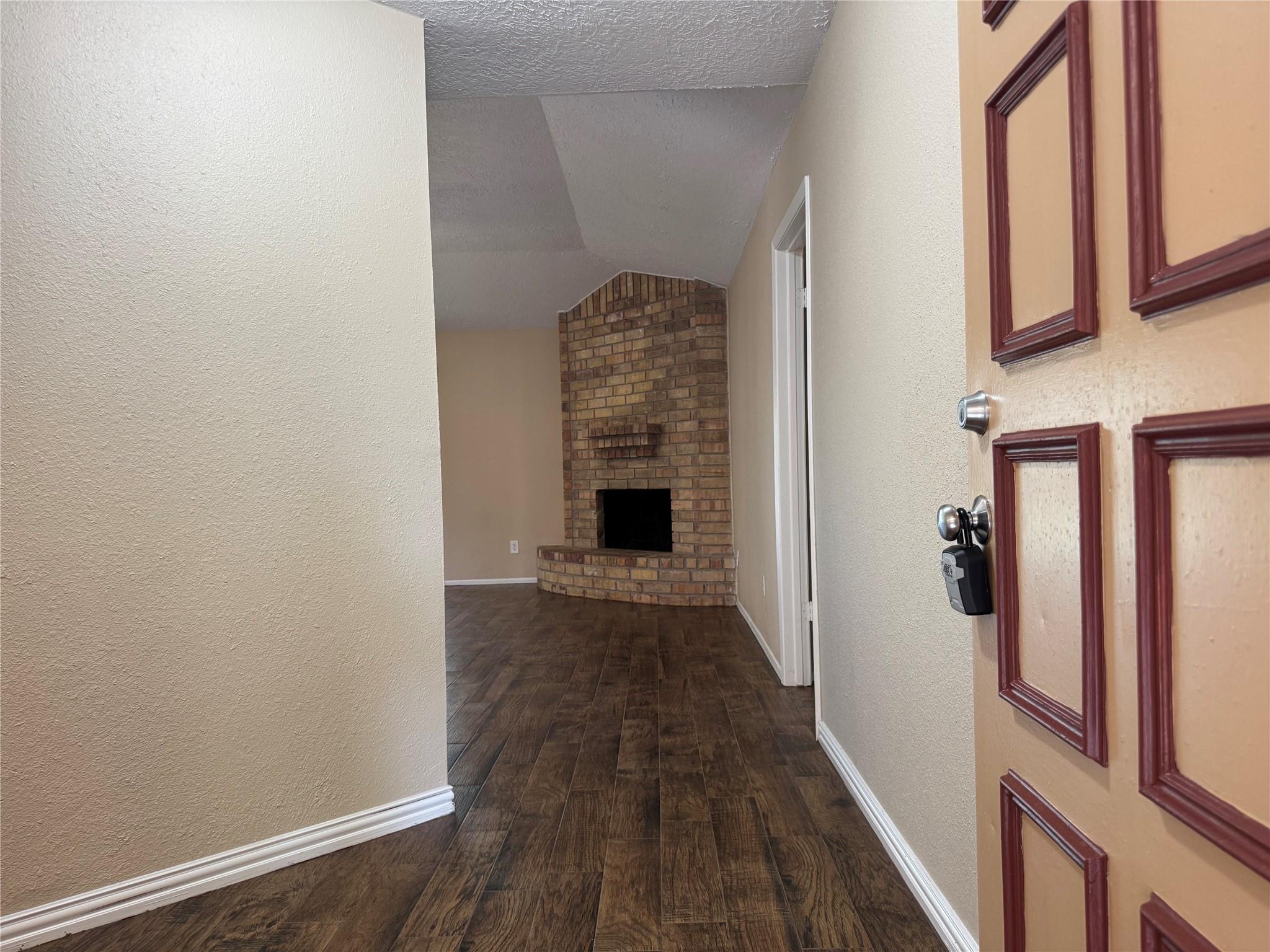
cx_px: 635
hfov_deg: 71.6
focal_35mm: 24
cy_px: 476
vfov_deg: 56.8
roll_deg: +1.6
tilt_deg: -0.5
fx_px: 881
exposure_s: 1/60
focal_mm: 6.76
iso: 160
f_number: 1.78
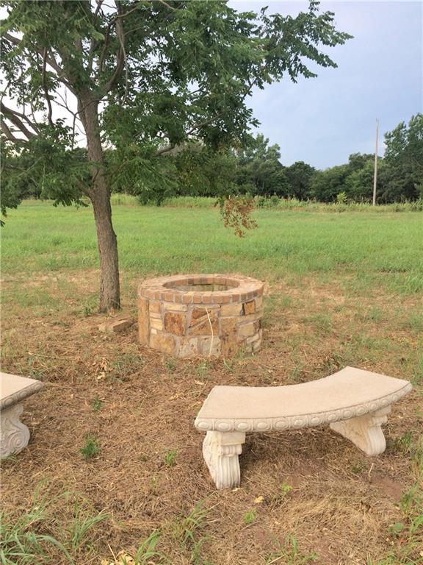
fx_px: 472
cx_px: 212
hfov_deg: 48.2
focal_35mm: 29
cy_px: 282
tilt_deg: -11.3
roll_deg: +2.3
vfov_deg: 61.7
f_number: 2.2
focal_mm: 4.15
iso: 32
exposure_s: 1/123
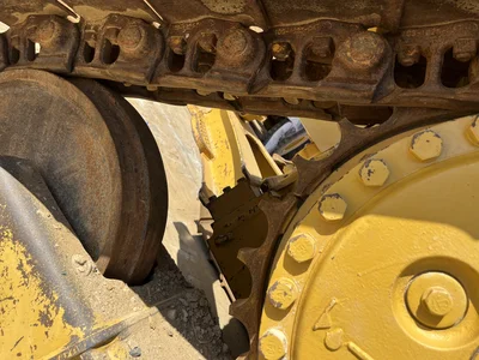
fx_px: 360
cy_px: 180
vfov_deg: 53.1
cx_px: 240
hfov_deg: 67.3
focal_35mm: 26
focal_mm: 5.1
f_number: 1.6
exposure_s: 1/2179
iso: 50
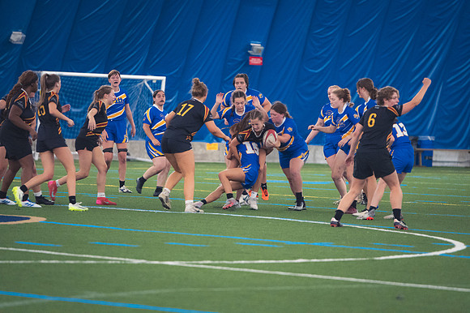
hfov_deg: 6.9
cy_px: 156
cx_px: 235
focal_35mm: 300
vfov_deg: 4.6
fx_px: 3914
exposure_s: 1/320
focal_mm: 200
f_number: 2.8
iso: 4000
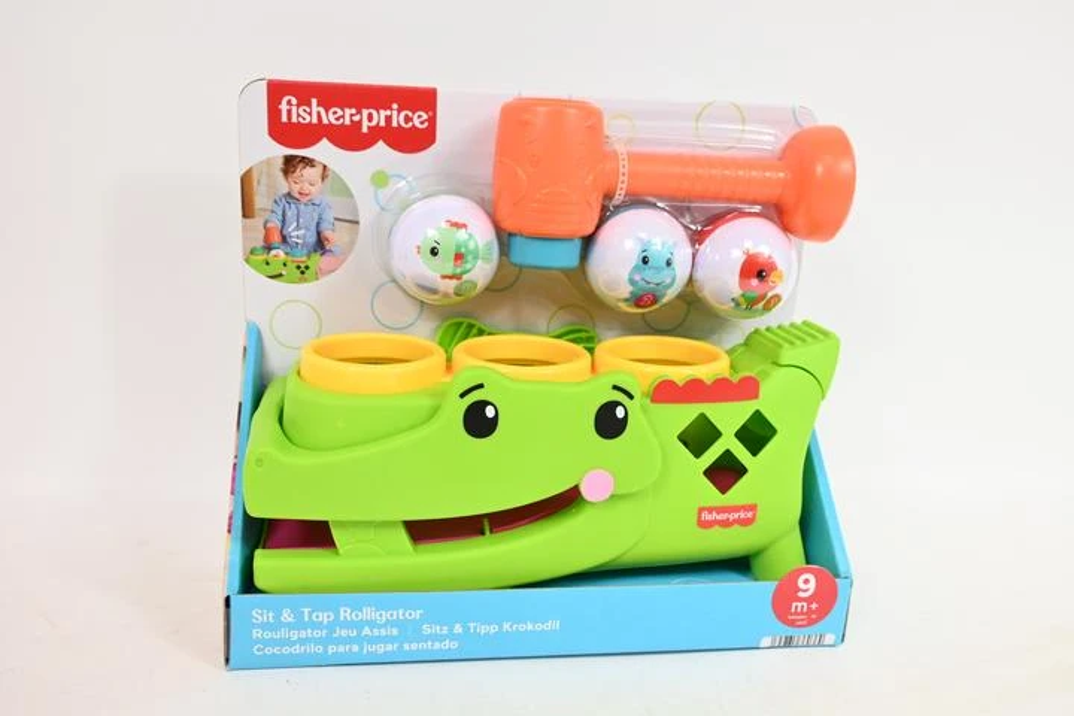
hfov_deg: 57.2
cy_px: 358
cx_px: 537
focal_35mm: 33
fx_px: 984
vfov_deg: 40.0
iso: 450
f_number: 4
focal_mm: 22
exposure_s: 1/125
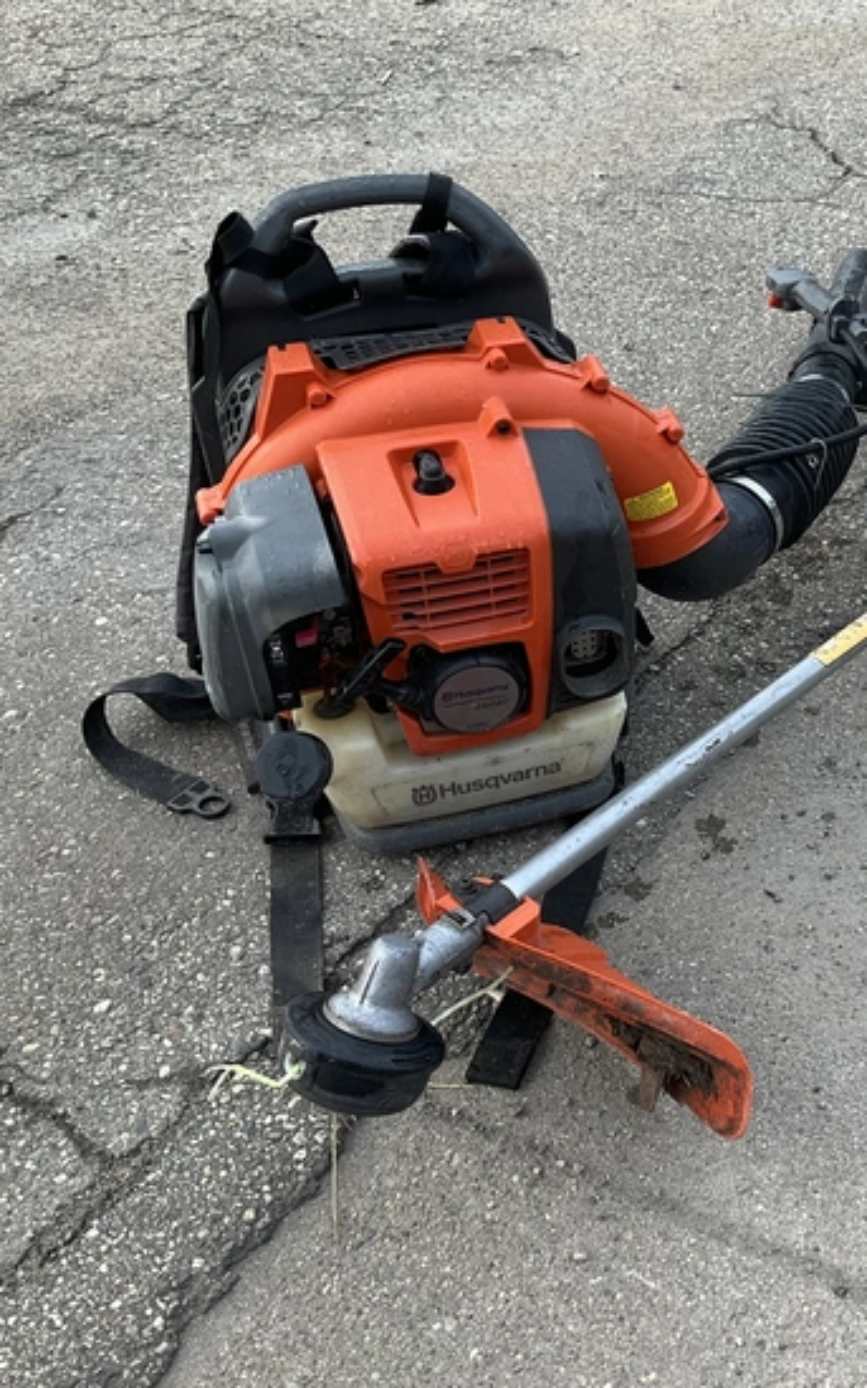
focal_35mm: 42
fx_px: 1588
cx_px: 837
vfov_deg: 47.2
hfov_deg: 28.9
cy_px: 686
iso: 20
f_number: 1.8
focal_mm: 3
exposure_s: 1/159
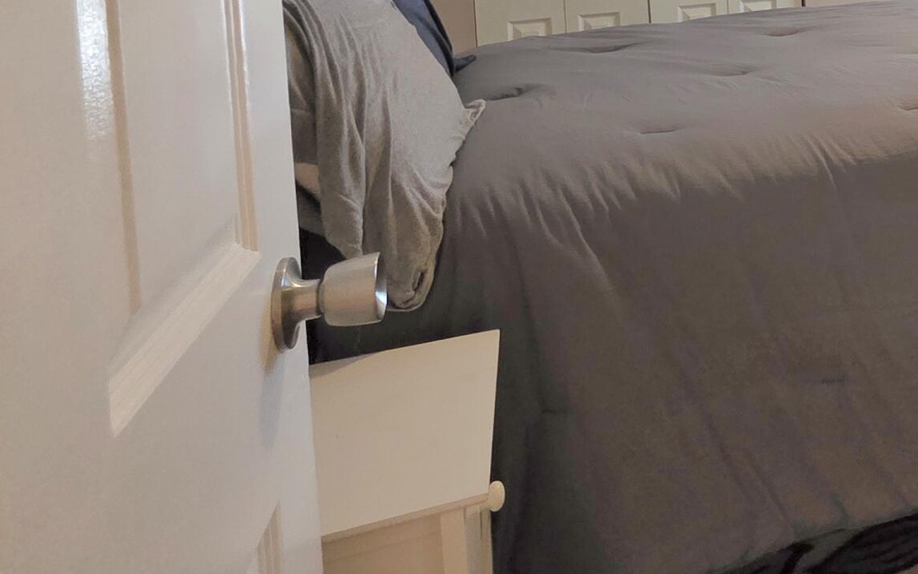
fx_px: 901
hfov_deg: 43.2
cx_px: 989
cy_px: -85
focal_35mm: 36
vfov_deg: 30.8
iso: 500
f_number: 1.9
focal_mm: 2.2
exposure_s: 1/60.2
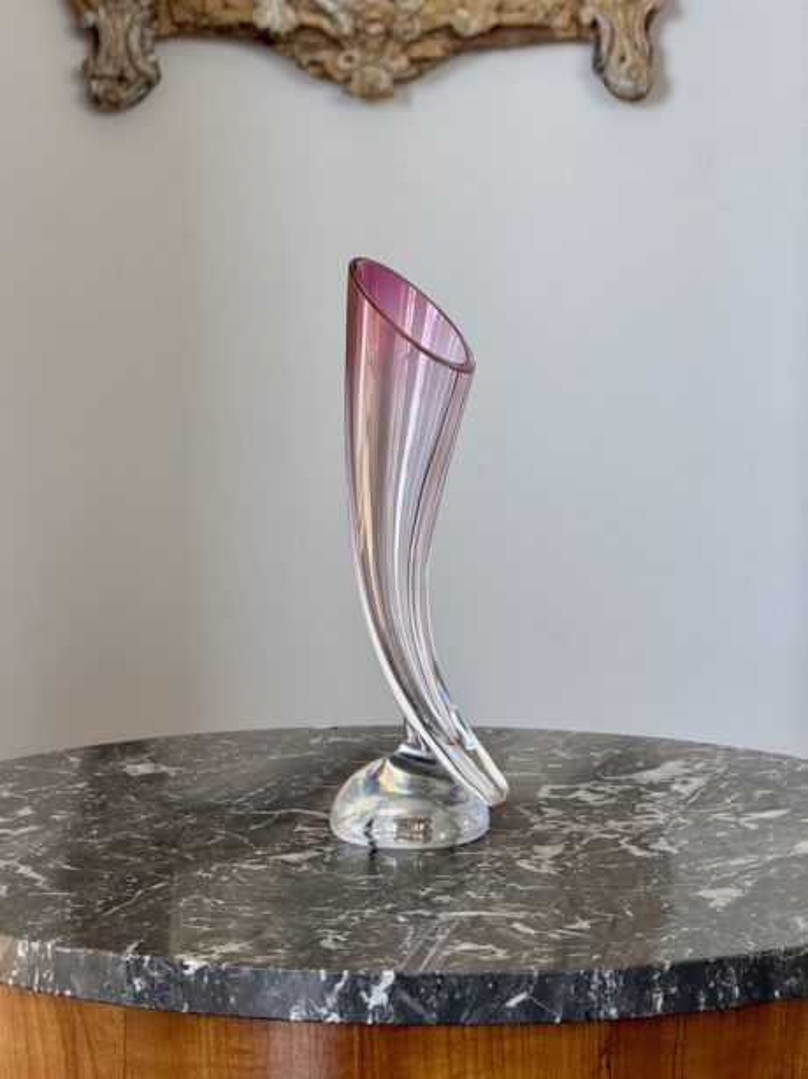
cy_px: 540
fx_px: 3114
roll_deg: -0.6
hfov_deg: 14.8
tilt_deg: -7.9
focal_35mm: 100
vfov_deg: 19.6
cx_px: 404
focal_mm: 16.89
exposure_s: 1/121
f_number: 2.8
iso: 160
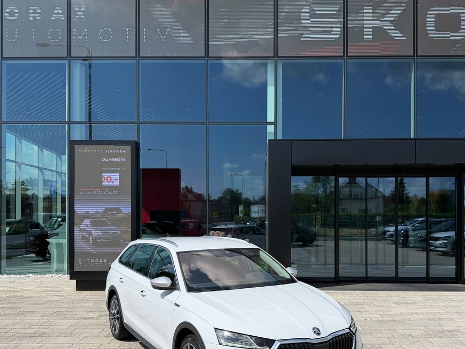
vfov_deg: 42.6
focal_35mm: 33
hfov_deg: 55.3
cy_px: 217
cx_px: 255
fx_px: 443
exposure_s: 1/6173
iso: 80
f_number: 1.78
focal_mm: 6.76
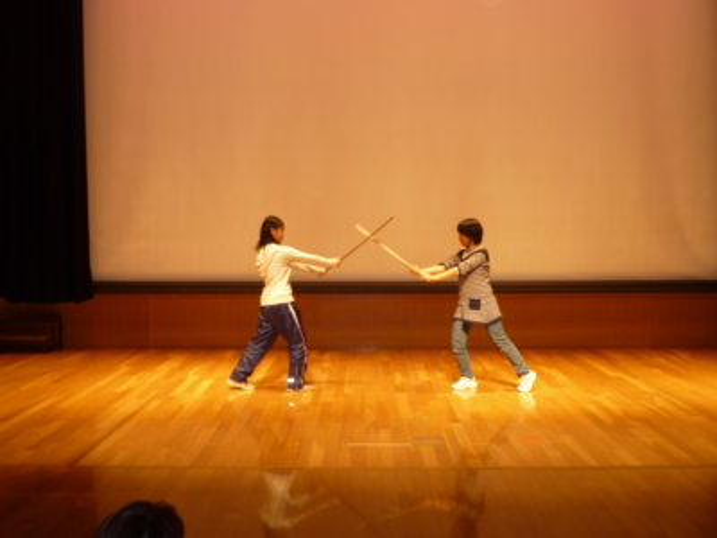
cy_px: 269
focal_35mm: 36
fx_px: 746
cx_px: 358
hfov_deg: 51.4
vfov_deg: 39.7
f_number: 2.8
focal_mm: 5.5
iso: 160
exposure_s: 1/30
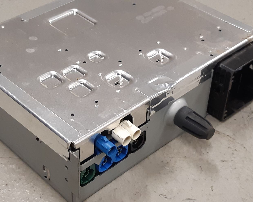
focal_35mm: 42
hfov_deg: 43.5
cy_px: 98
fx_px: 315
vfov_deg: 35.7
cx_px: 98
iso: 125
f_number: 1.7
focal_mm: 3.93
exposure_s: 1/50
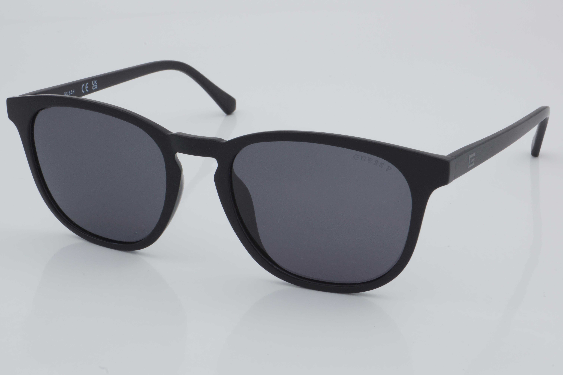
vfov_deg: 18.2
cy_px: 188
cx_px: 282
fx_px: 1173
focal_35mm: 75
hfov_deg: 27.0
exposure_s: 1/4
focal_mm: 50
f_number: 32
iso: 100
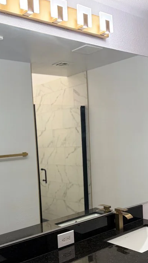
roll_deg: +3.8
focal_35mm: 42
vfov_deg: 47.7
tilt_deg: -6.3
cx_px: 89
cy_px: 172
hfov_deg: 28.2
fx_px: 293
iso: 80
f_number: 1.6
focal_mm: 5.96
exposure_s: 1/132
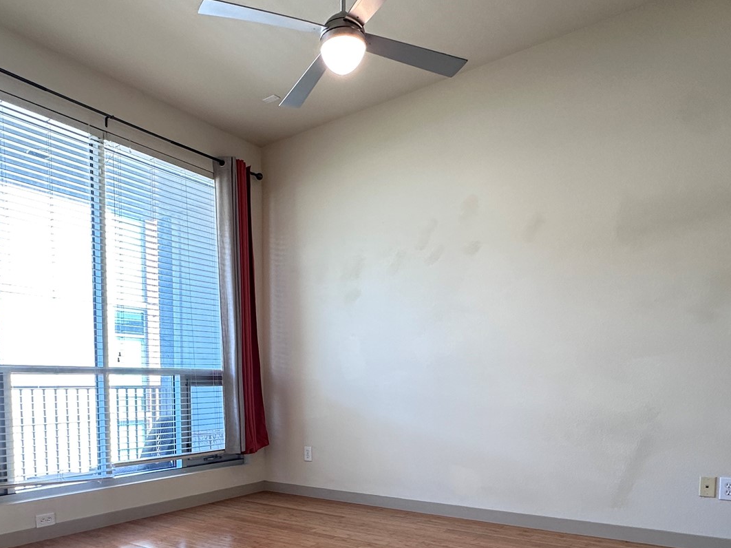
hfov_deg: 64.7
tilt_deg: -3.6
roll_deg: +0.4
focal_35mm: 27
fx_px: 570
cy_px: 429
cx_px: 290
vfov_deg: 48.8
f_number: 2.2
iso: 160
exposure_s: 1/120
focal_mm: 2.22
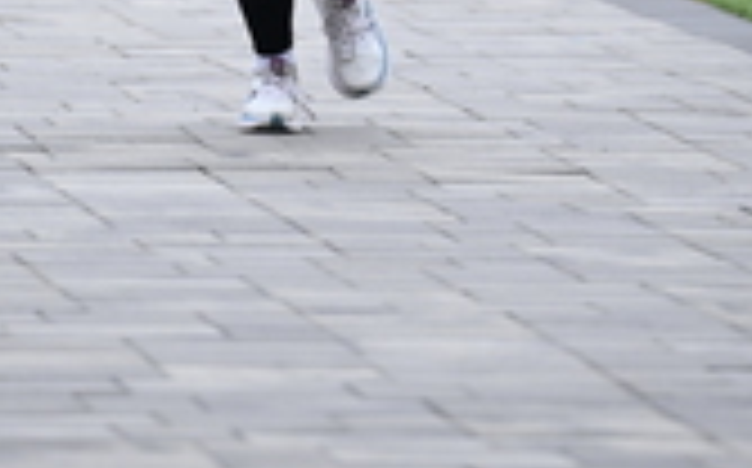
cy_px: -680
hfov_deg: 3.1
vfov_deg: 1.9
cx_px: 304
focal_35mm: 672
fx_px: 13758
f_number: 2.8
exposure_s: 1/1250
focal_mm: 200
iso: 400
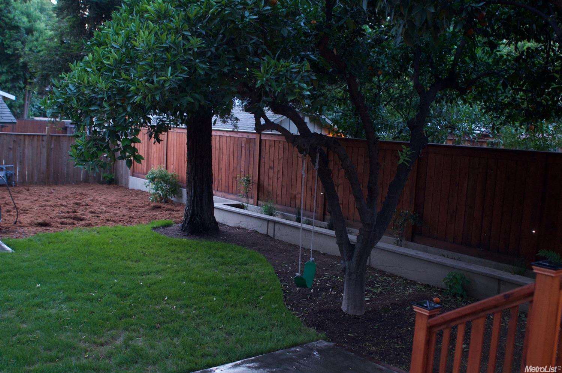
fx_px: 561
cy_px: 186
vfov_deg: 36.8
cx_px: 281
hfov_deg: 53.2
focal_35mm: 36
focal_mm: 24
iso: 800
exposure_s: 1/30
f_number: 2.8
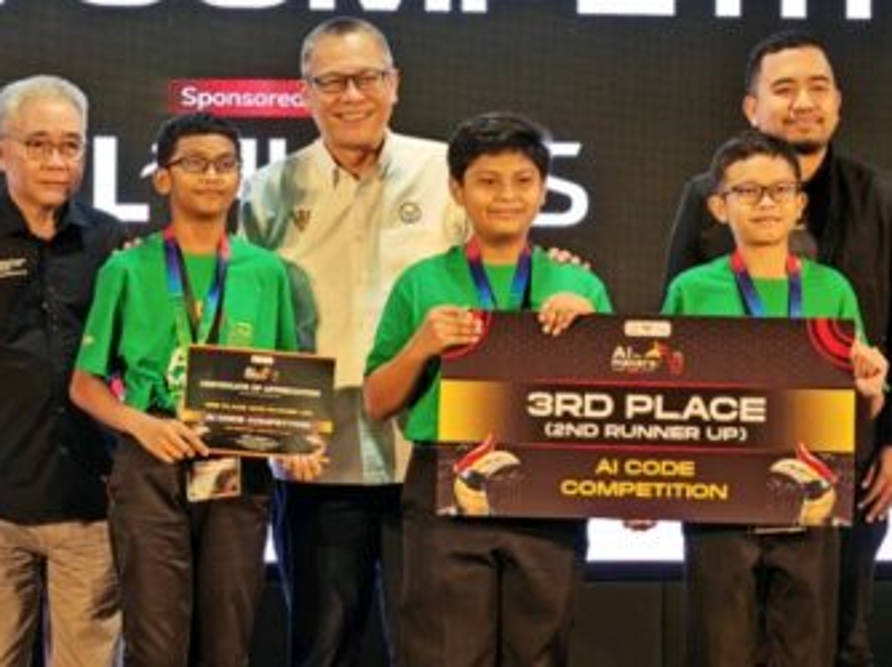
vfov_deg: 9.3
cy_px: 293
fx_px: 4120
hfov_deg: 12.3
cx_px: 222
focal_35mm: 160
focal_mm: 15.38
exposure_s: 1/96.2
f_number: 2.6
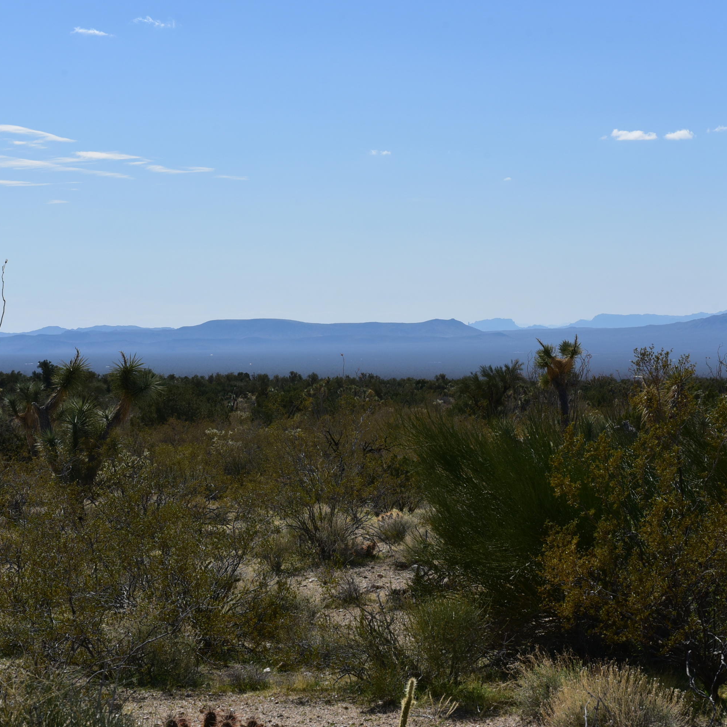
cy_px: 364
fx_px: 2138
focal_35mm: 90
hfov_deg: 19.3
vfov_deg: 19.3
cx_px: 329
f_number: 11
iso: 800
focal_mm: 70
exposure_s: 1/2000
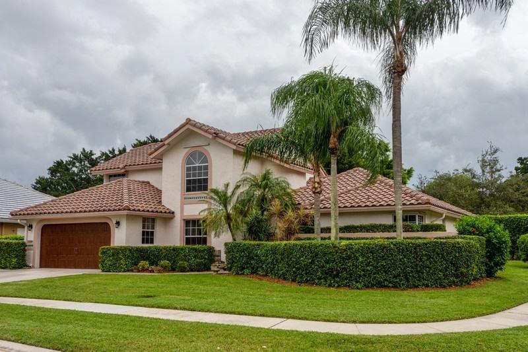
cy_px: 176
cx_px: 264
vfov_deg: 36.9
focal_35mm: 36
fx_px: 528
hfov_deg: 53.1
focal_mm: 24
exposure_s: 1/250
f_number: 10
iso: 200
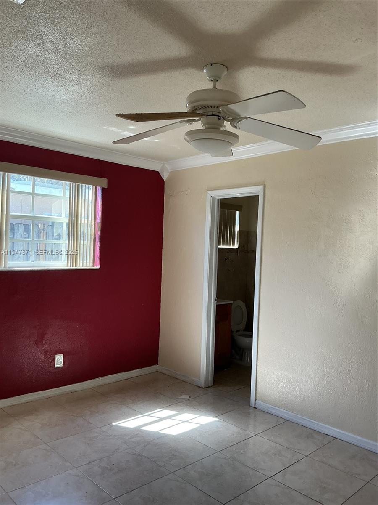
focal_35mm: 29
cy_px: 252
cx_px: 189
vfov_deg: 61.7
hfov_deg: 48.2
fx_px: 422
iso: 64
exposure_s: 1/120
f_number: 1.8
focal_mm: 3
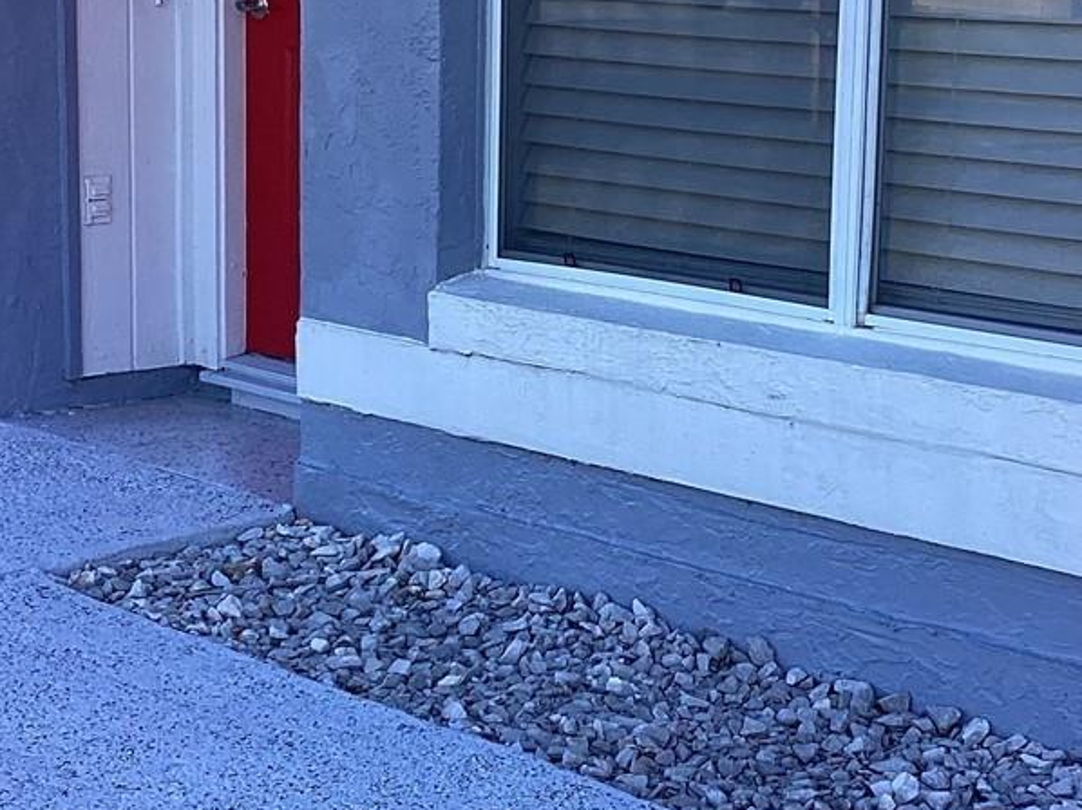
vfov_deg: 17.8
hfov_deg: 23.5
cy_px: 381
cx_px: 633
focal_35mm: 83
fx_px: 2593
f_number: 2.4
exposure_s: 1/251
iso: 25
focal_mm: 3.3
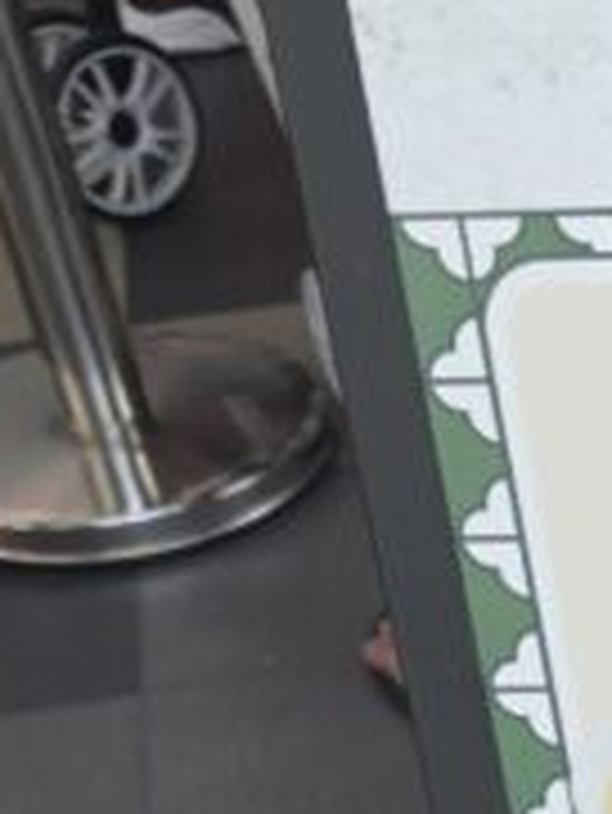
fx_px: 3061
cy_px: 1583
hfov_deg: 9.5
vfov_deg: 13.2
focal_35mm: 130
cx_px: 1670
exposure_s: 1/180
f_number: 1.4
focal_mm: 6.5
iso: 40
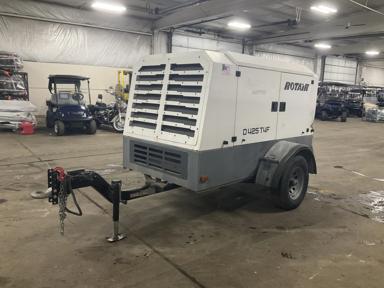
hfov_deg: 61.7
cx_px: 192
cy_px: 144
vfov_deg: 48.2
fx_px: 322
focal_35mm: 29
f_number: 1.8
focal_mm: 3
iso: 160
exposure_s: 1/60
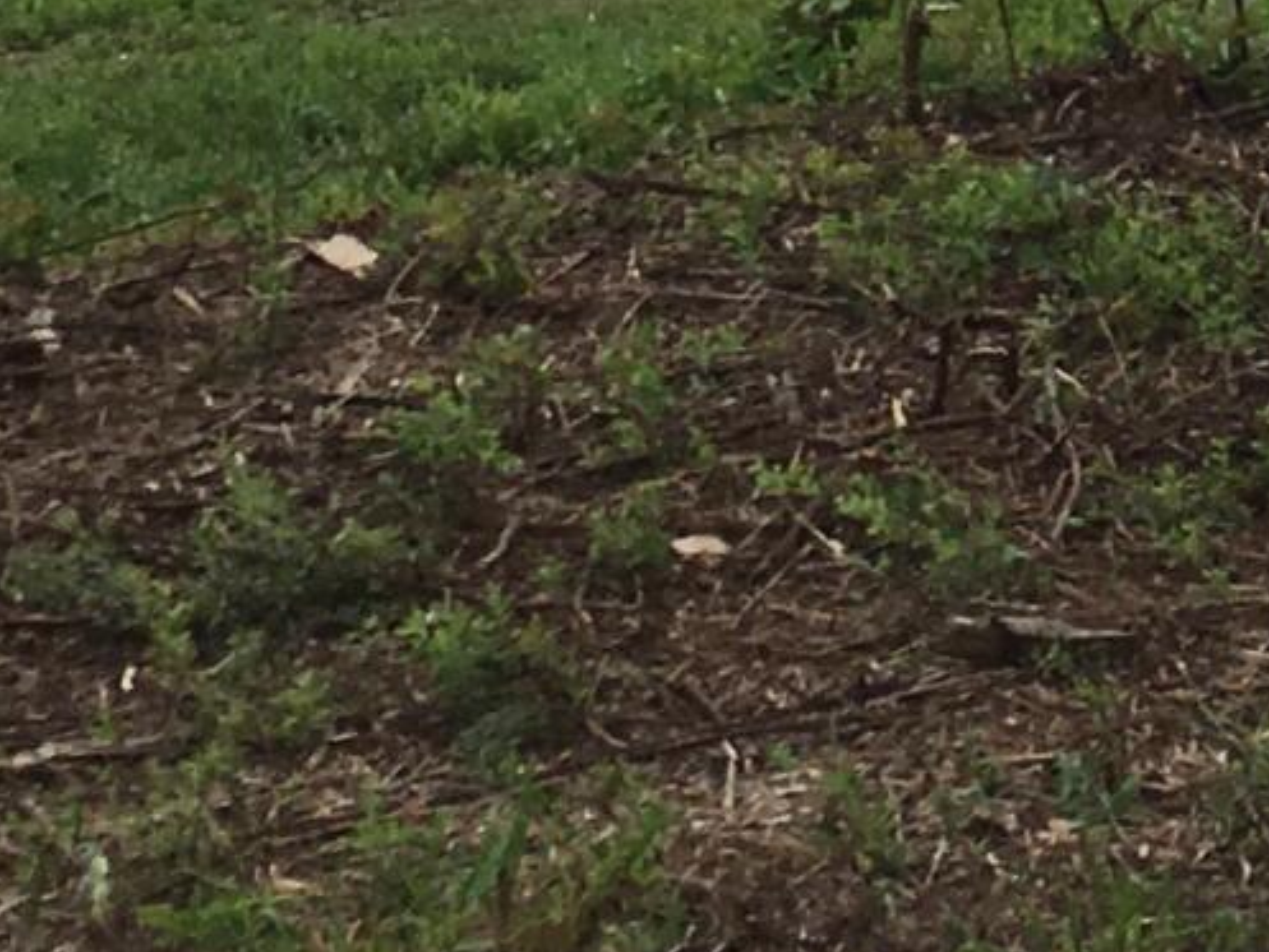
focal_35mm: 175
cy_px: -1092
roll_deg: -4.8
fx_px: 6417
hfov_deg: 10.7
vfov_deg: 8.0
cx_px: 2104
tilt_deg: -5.7
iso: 25
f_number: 2.2
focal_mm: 4.15
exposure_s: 1/962
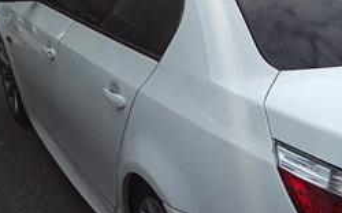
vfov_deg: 16.9
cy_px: 184
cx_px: 332
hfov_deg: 25.9
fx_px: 708
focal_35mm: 76
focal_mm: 2.91
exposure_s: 1/1001
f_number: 1.9
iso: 40
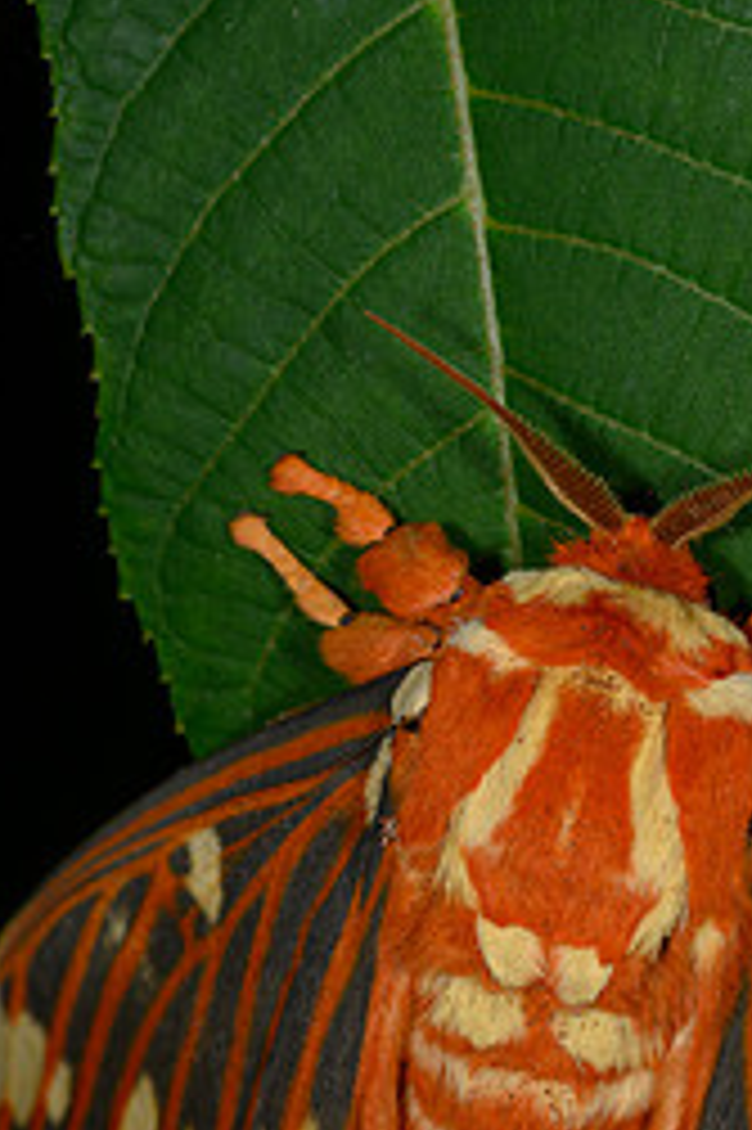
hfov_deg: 4.2
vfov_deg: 6.3
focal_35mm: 327
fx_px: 10259
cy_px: 1154
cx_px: 735
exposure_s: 1/250
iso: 64
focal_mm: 105
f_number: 18
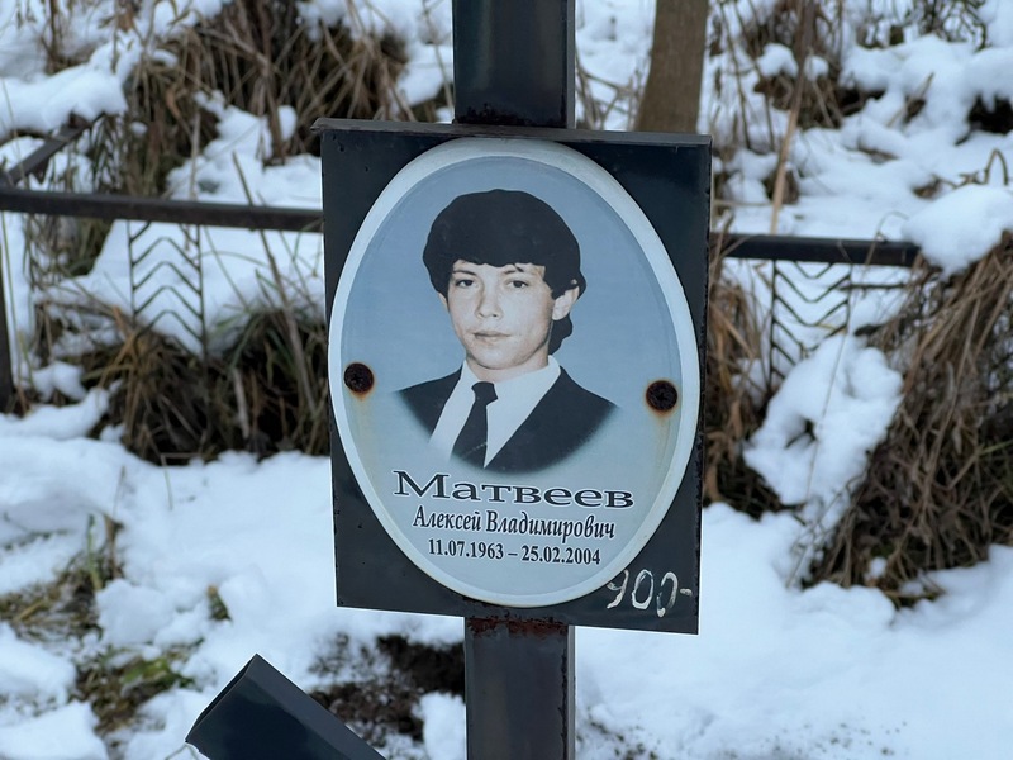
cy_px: 380
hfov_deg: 25.3
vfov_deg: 19.1
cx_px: 506
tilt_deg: -22.5
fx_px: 2253
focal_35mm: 77
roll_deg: +1.8
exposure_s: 1/88
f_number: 2.8
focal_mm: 9
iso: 200
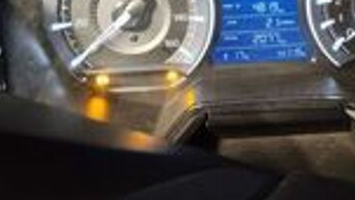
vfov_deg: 29.5
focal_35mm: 39
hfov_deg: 50.8
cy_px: 30
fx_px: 367
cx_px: 231
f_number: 1.9
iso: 2500
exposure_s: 1/50
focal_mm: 6.12
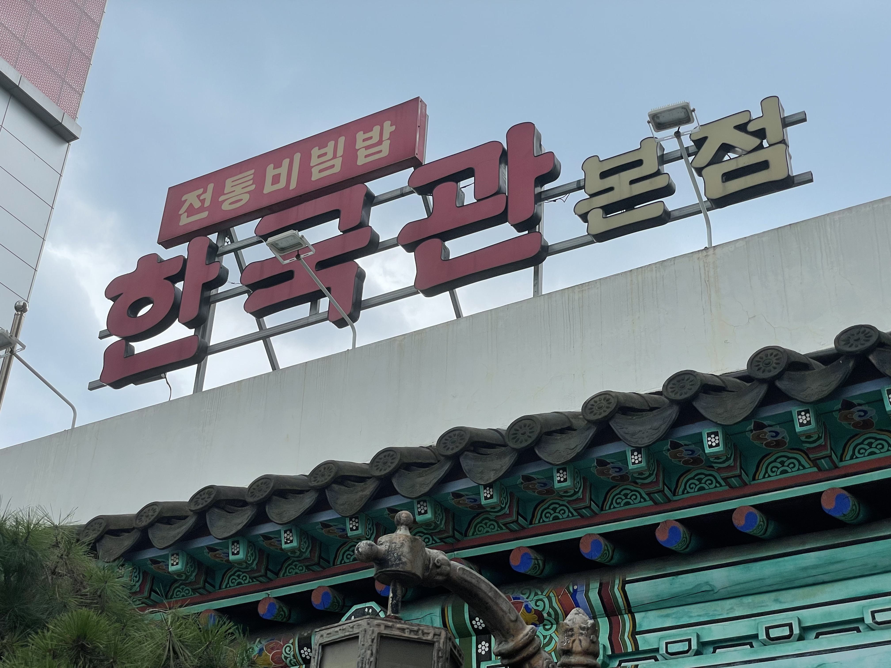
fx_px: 1338
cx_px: 446
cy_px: 334
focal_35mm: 52
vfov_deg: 28.0
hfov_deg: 36.8
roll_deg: -3.0
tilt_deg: +33.4
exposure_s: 1/856
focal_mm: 6
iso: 25
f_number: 2
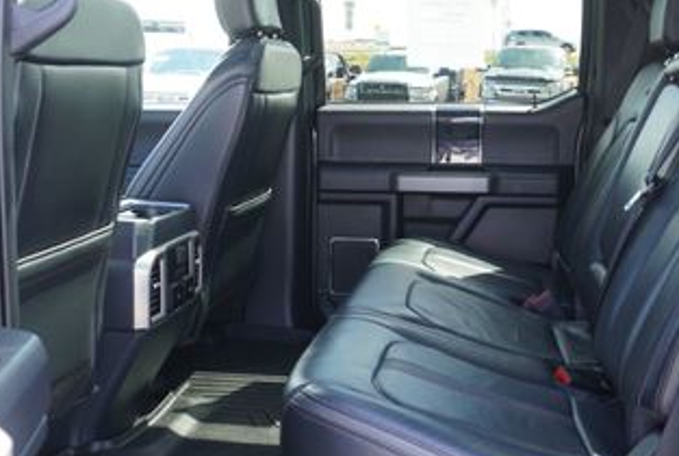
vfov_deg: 27.6
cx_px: 369
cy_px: 250
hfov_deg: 40.2
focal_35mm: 49
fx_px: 926
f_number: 4
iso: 125
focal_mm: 16
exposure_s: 1/60
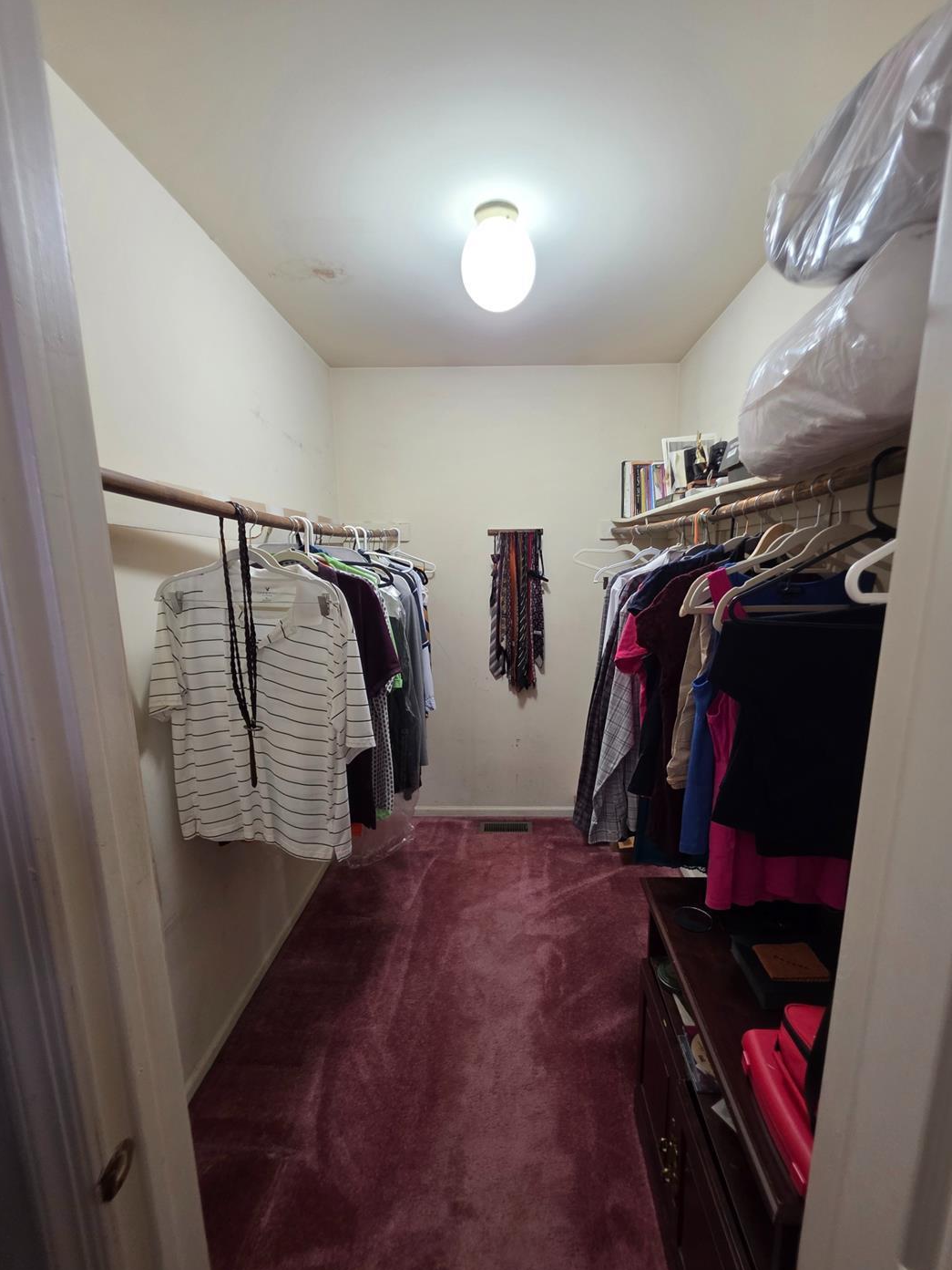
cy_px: 667
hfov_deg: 85.6
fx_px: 513
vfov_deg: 102.0
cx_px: 495
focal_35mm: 14
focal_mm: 2.2
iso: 200
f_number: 1.9
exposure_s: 1/60
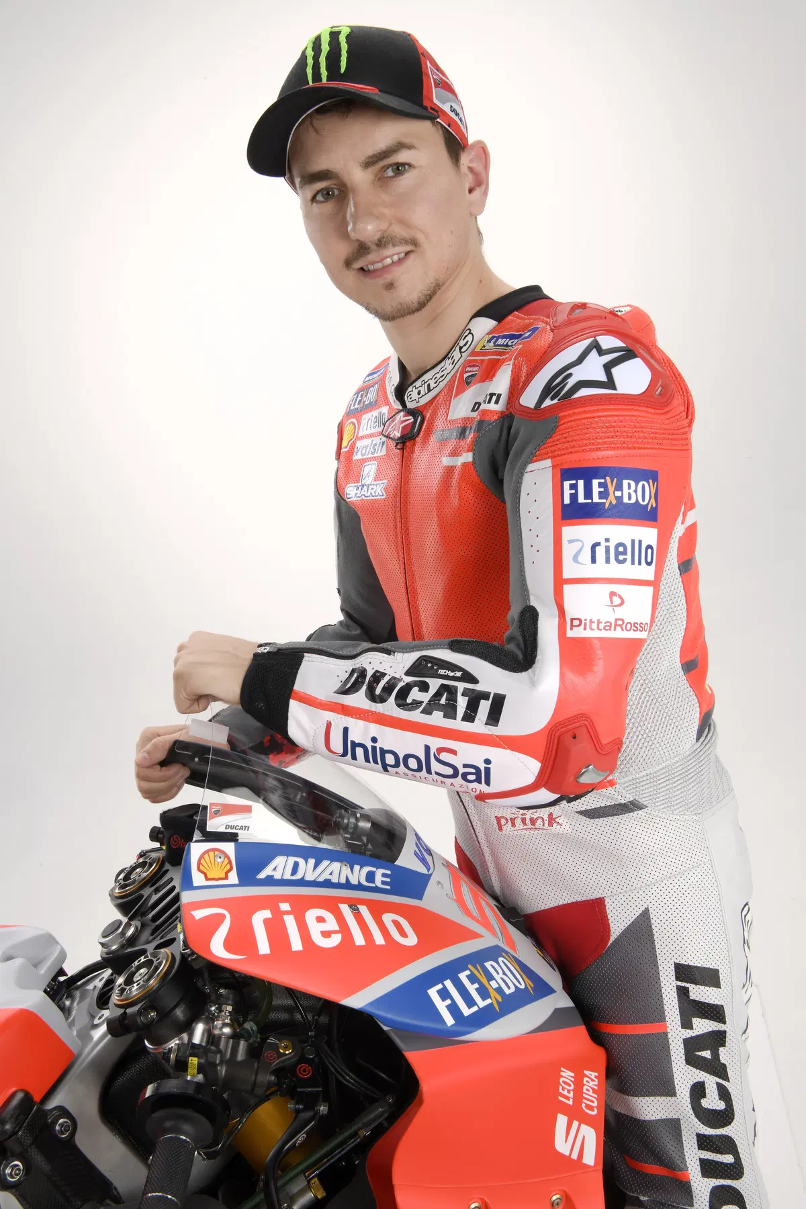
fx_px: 1276
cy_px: 604
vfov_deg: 50.7
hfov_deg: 35.1
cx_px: 403
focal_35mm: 38
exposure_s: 1/125
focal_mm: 38
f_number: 22
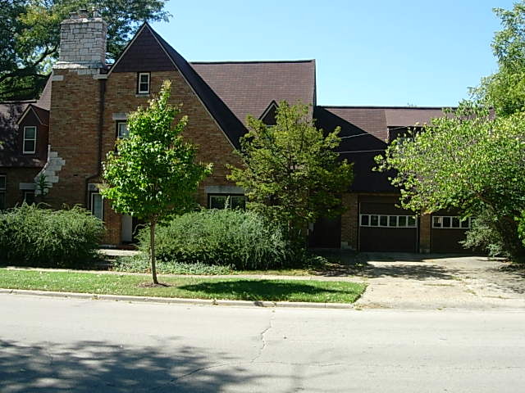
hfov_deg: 49.0
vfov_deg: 37.7
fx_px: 576
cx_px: 262
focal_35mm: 38
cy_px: 196
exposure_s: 1/296
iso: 79
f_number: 4.8
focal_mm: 7.8
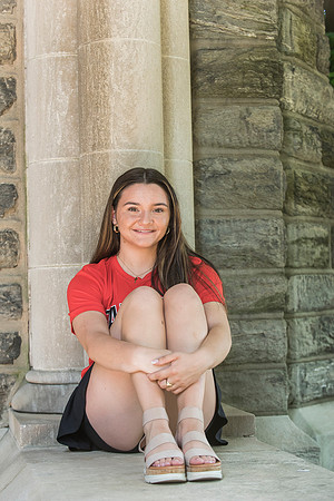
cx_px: 167
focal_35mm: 78
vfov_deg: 26.0
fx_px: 1085
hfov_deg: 17.5
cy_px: 250
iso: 1000
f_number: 4.5
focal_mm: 78
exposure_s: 1/250
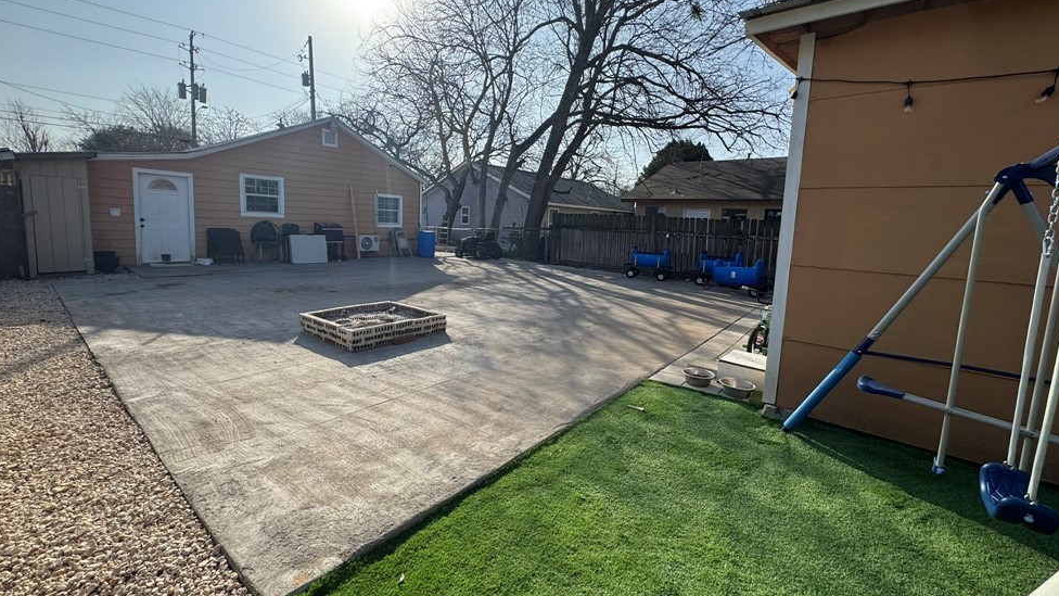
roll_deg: -2.6
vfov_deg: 67.0
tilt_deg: -6.5
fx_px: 449
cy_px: 275
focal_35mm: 16
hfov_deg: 99.4
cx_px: 516
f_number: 2.2
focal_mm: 2.22
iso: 50
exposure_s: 1/1880
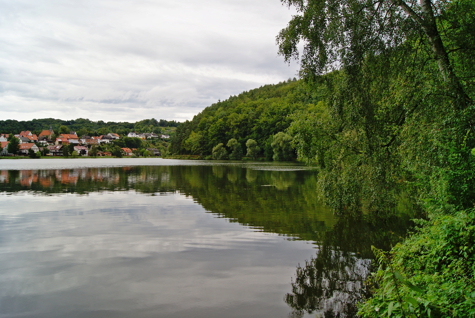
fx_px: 357
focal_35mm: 27
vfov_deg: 48.0
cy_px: 159
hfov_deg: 67.3
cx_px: 238
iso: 100
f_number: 10
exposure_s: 1/80
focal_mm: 18
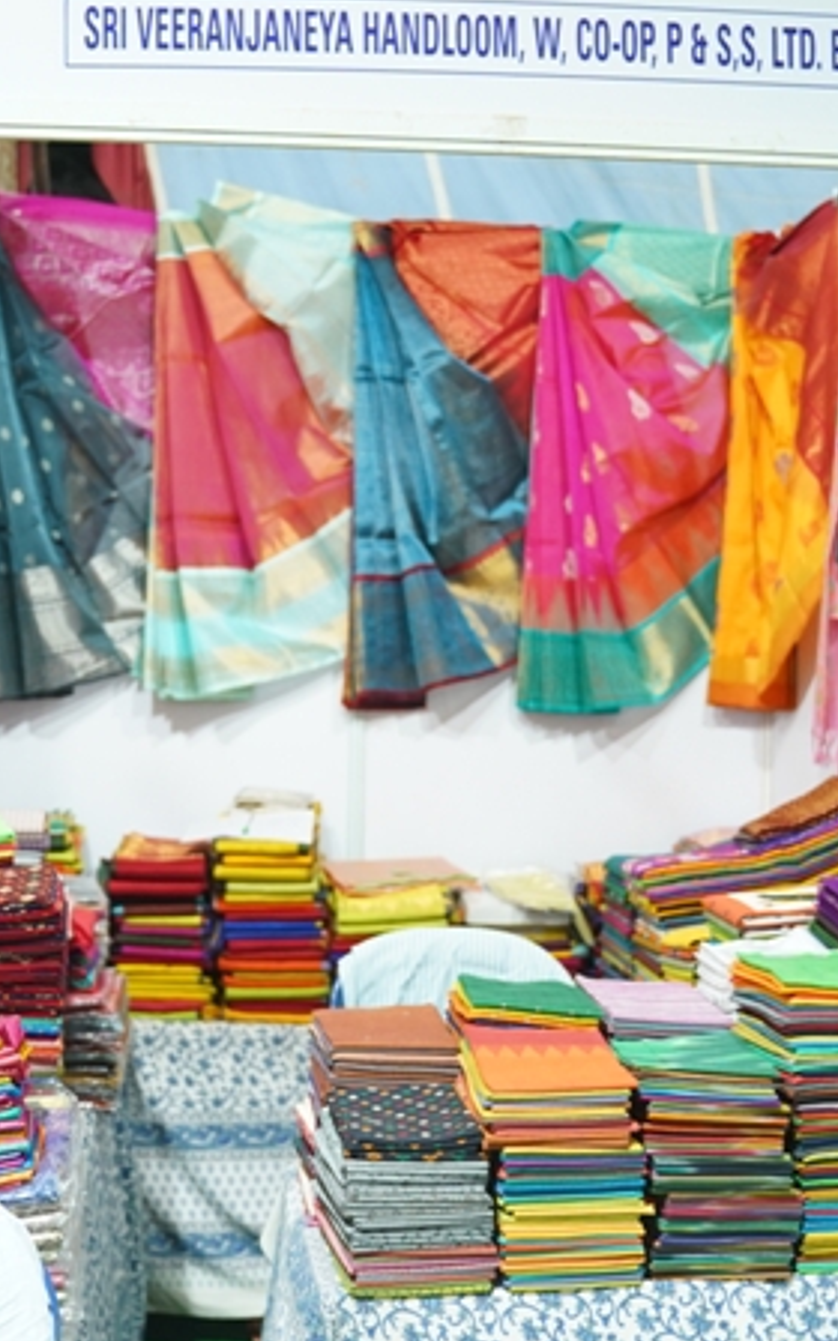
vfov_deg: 39.5
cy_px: 606
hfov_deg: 25.3
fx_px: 1864
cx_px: 392
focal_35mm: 51
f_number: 2.8
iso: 2000
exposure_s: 1/80
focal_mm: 28
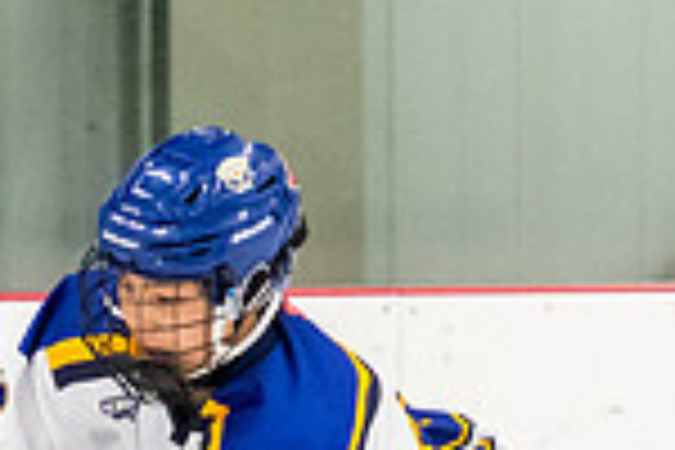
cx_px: -742
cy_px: 835
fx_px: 18599
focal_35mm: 992
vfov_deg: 1.4
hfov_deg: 2.1
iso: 3200
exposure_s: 1/800
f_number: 2.8
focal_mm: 140
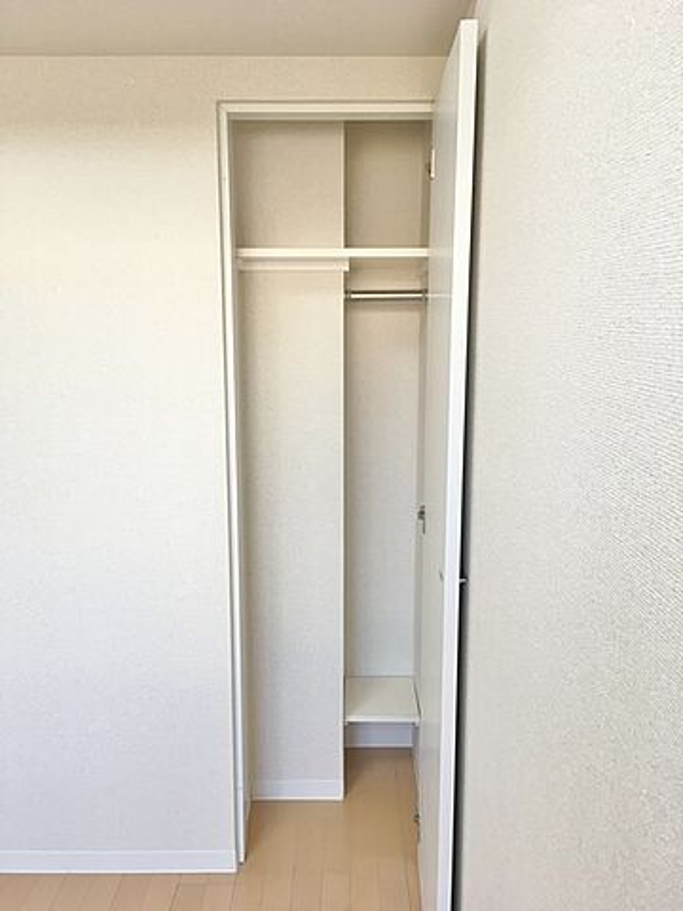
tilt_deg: -10.2
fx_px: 763
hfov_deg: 48.2
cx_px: 342
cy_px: 456
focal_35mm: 29
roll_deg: +0.0
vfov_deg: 61.7
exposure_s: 1/40
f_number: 2.2
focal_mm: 4.15
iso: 32
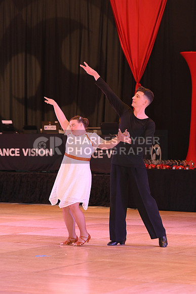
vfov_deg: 15.2
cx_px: 98
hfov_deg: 10.2
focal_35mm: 135
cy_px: 147
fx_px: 1102
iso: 3200
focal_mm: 135
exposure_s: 1/200
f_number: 4.5
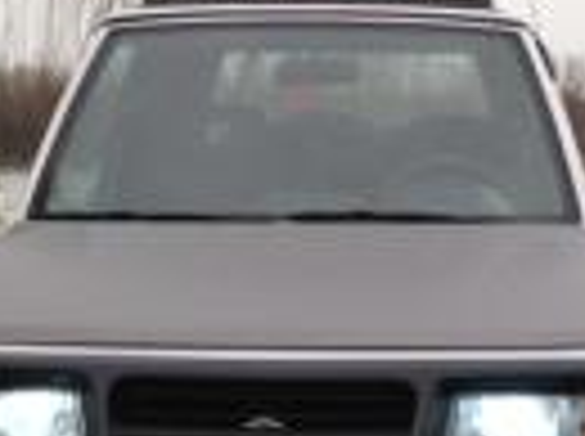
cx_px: 410
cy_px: 364
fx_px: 1923
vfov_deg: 12.9
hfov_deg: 17.2
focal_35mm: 114
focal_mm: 4.12
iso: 50
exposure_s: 1/332
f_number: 2.4
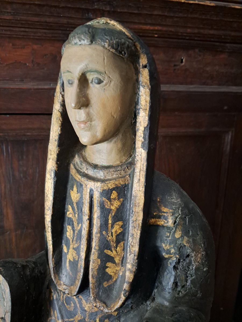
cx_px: 121
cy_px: 161
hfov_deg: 56.8
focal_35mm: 24
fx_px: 224
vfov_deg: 71.6
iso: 800
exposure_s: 1/20
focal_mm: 5.23
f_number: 1.8
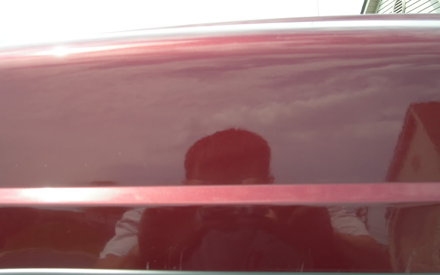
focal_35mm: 41
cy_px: 150
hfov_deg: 48.2
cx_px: 223
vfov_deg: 31.2
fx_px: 492
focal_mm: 7.8
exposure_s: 1/180
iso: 50
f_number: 4.8
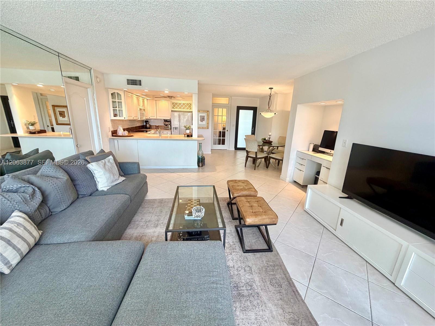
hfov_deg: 102.1
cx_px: 218
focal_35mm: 14
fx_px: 176
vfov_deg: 85.7
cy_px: 163
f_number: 2.2
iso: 200
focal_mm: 2.22
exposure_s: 1/120
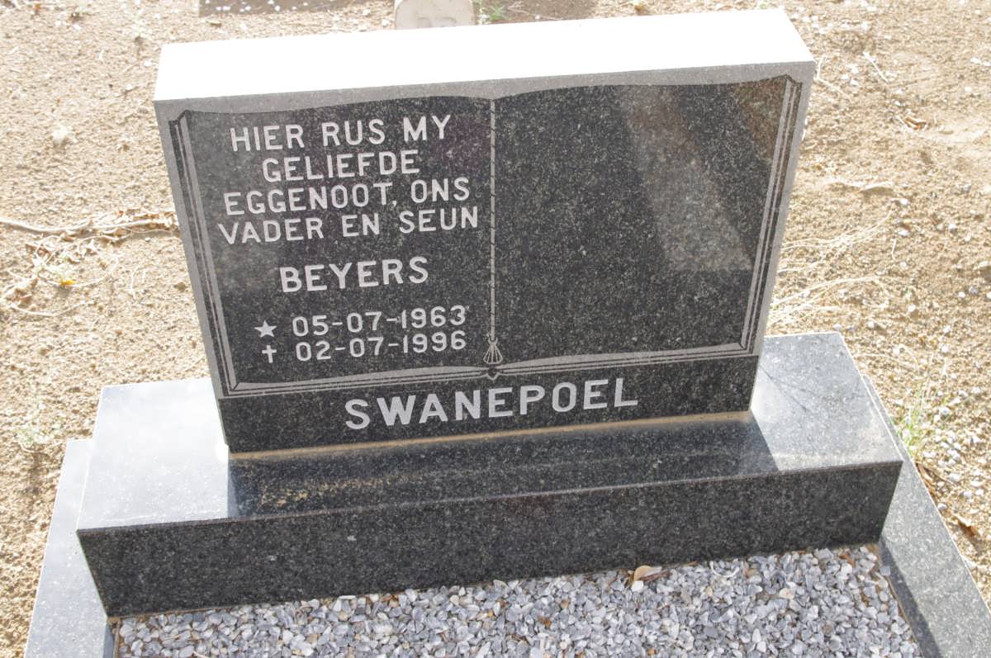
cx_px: 496
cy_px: 329
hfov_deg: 42.8
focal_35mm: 46
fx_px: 1265
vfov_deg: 29.2
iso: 800
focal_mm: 30.63
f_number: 11
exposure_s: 1/125
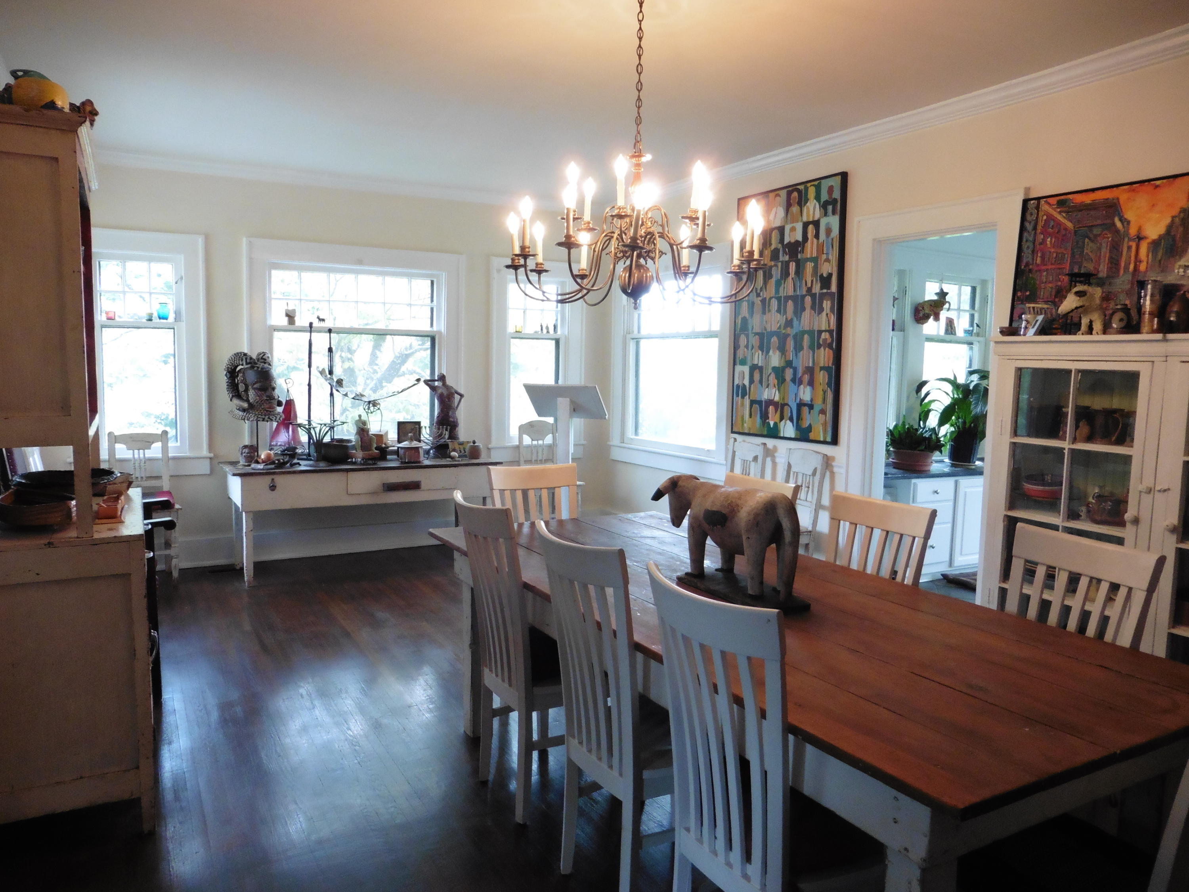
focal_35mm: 24
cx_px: 594
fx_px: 824
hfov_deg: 71.6
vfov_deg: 56.8
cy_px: 446
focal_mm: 4.3
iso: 400
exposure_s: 1/40
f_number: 3.3
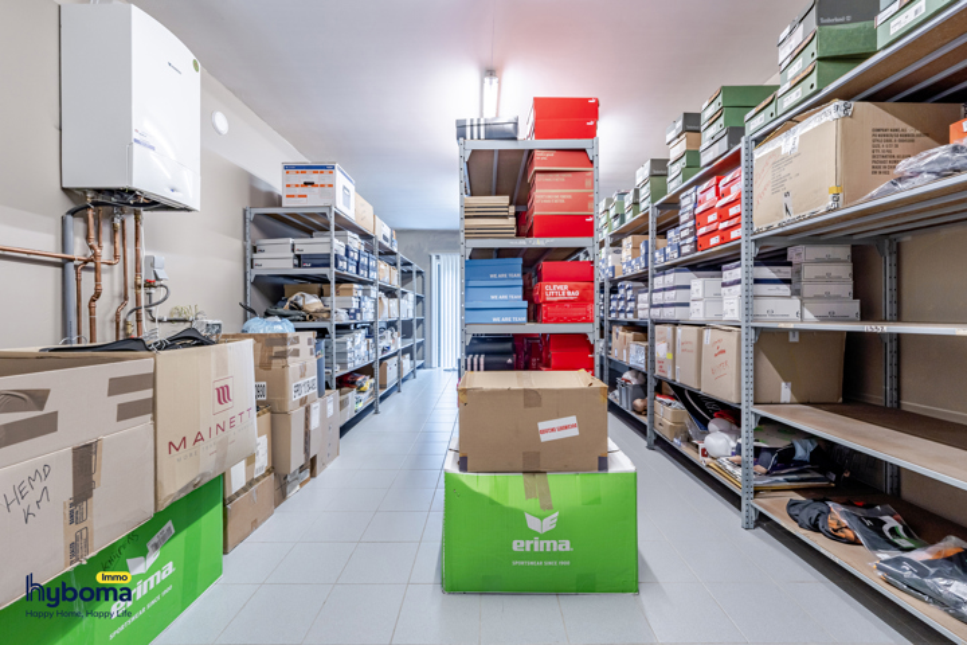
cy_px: 322
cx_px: 484
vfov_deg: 81.2
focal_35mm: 14
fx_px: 376
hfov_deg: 104.3
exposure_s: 1/8
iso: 250
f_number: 11
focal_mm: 14
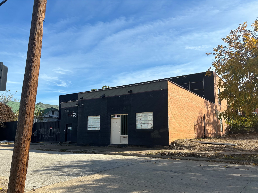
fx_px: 224
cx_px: 122
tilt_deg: +6.1
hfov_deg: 59.9
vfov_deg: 46.6
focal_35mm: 30
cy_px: 111
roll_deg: +0.1
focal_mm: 5.96
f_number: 1.6
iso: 50
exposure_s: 1/2933
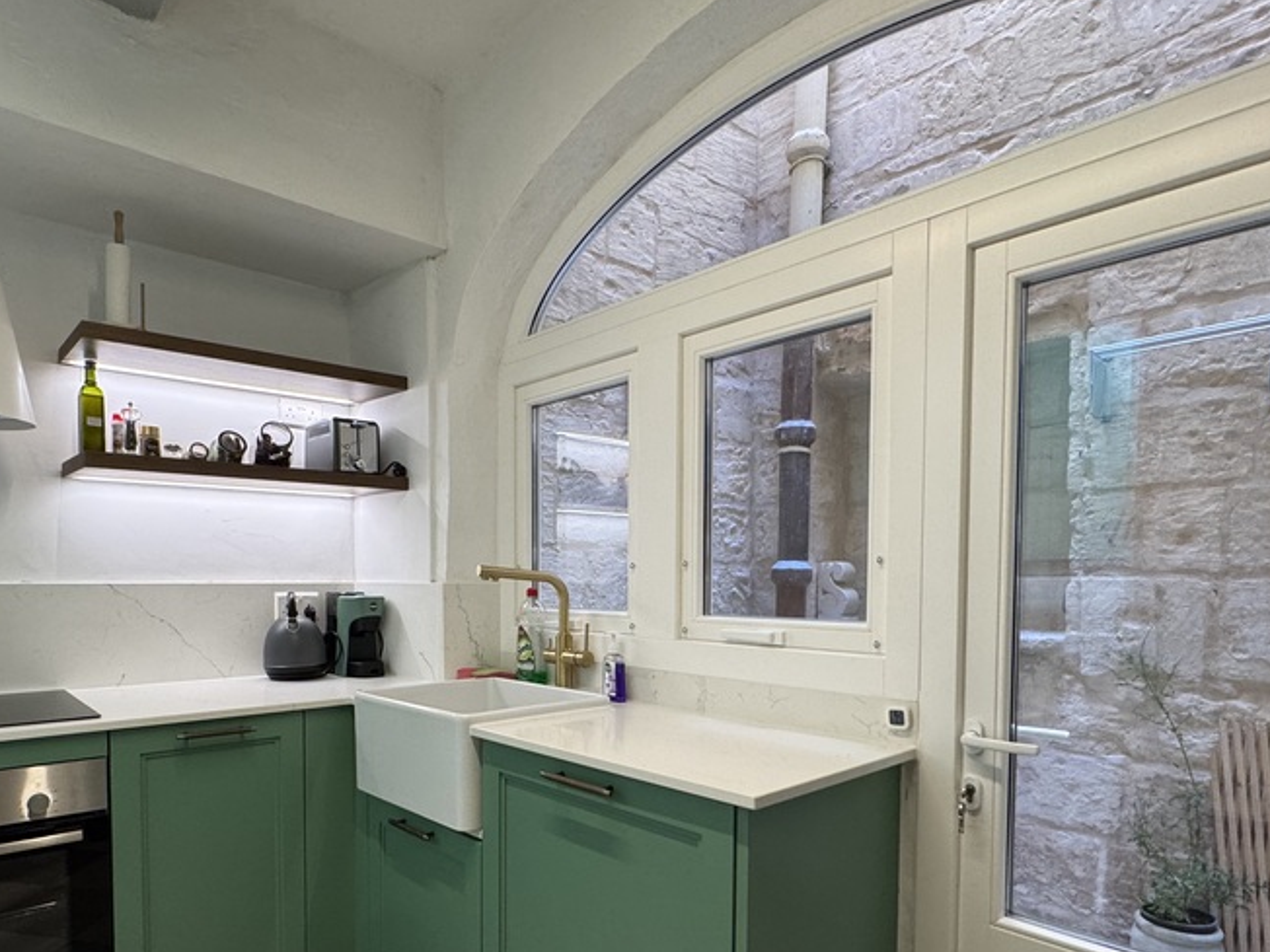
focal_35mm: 22
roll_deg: -0.3
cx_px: 540
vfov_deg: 60.0
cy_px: 613
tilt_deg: -2.7
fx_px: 807
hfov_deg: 75.9
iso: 200
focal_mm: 2.22
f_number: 2.2
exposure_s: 1/100
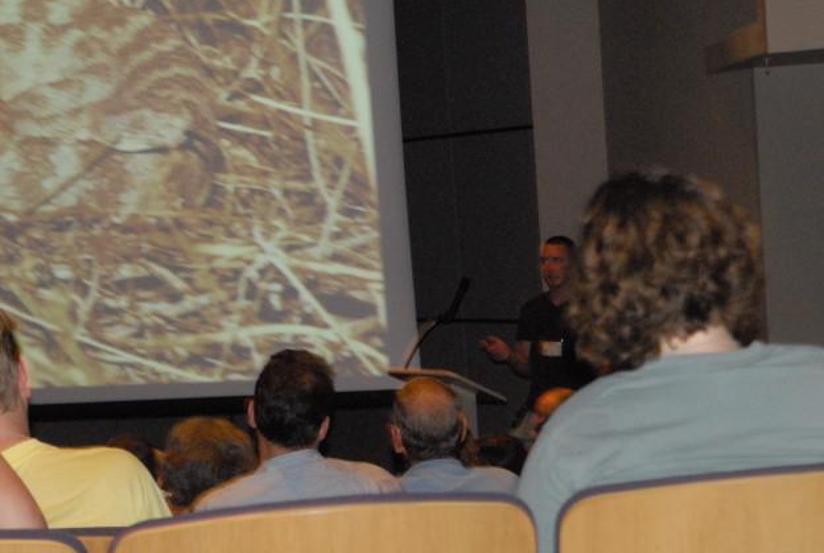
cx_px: 338
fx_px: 2913
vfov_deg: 10.8
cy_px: 337
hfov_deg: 16.1
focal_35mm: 127
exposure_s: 1/30
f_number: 5.6
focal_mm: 66
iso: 1600
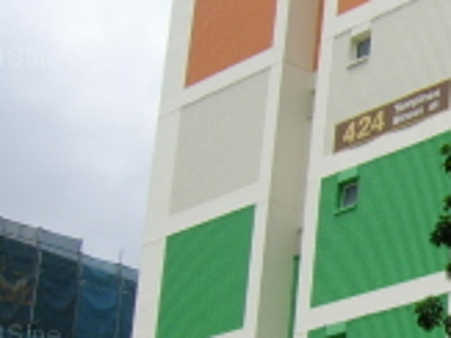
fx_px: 1536
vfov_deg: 12.4
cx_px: 661
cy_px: 338
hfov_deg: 15.5
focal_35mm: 118
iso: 50
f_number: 5.8
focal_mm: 5.95
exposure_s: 1/648
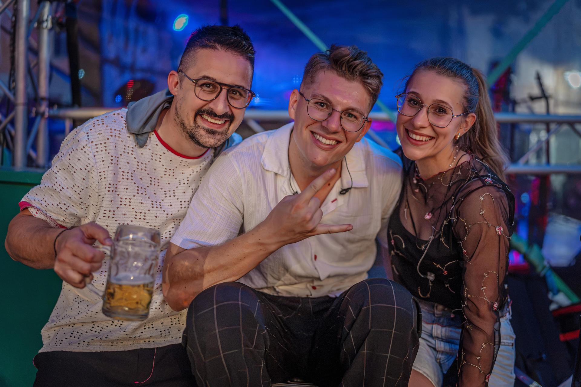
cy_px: 194
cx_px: 290
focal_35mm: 35
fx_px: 565
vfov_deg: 37.9
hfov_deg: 54.4
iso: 8000
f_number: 1.2
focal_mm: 35
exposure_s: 1/125
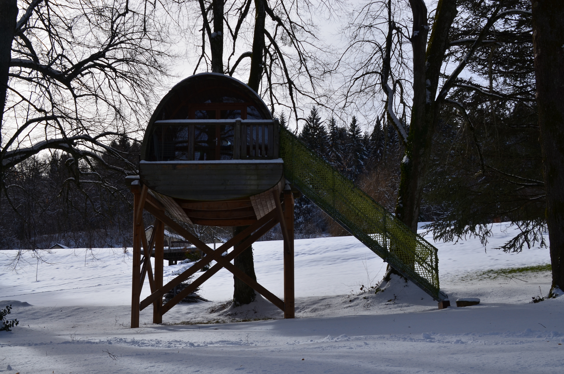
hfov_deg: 35.1
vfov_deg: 23.7
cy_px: 187
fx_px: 891
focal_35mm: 57
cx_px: 282
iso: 100
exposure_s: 1/400
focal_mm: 38
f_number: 9
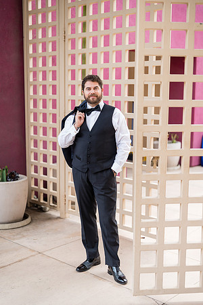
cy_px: 152
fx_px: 423
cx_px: 102
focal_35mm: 50
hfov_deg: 27.0
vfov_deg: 39.6
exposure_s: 1/4000
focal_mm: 50
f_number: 1.2
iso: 200
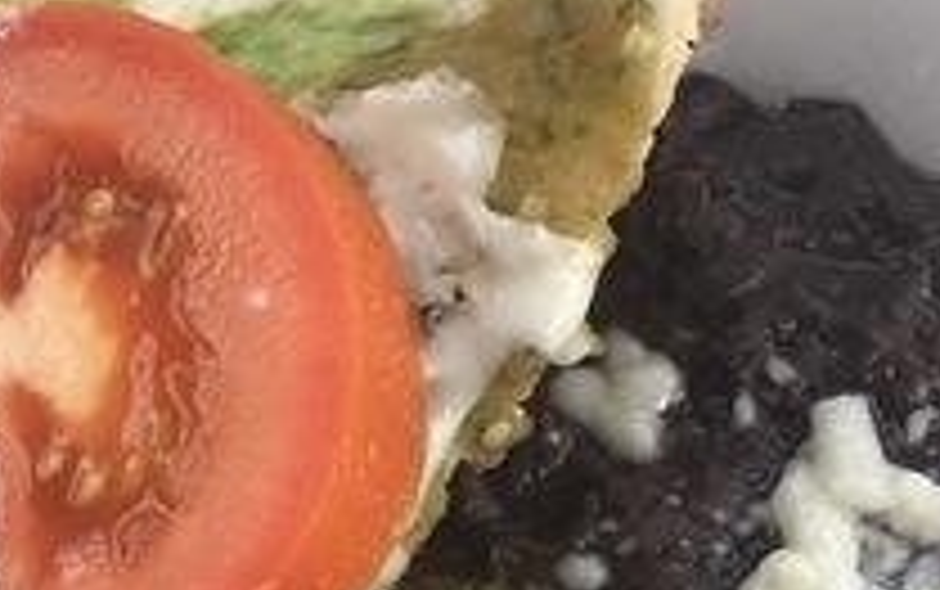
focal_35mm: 135
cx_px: -166
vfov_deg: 9.5
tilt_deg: -69.6
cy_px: 878
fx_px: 3461
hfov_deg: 15.0
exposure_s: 1/147
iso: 25
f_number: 2.2
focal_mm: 4.15
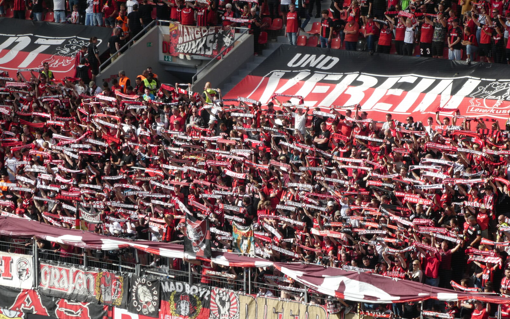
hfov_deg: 9.8
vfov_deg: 6.2
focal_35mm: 213
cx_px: 254
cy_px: 164
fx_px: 2961
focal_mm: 35.8
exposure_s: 1/250
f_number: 5.6
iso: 80
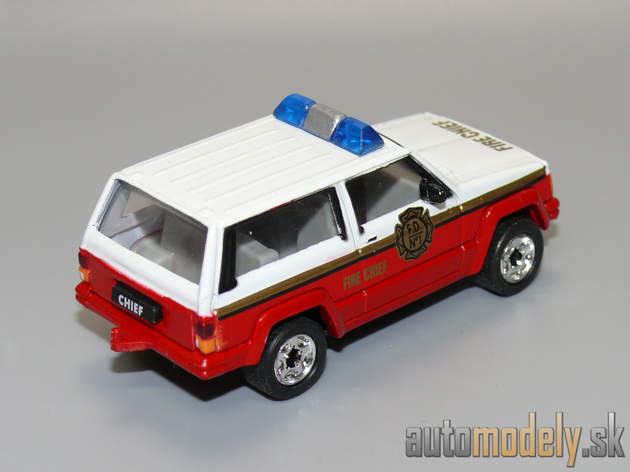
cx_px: 315
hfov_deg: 19.1
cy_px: 236
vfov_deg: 14.4
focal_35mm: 103
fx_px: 1875
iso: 100
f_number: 4
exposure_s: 1/30
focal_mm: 13.4
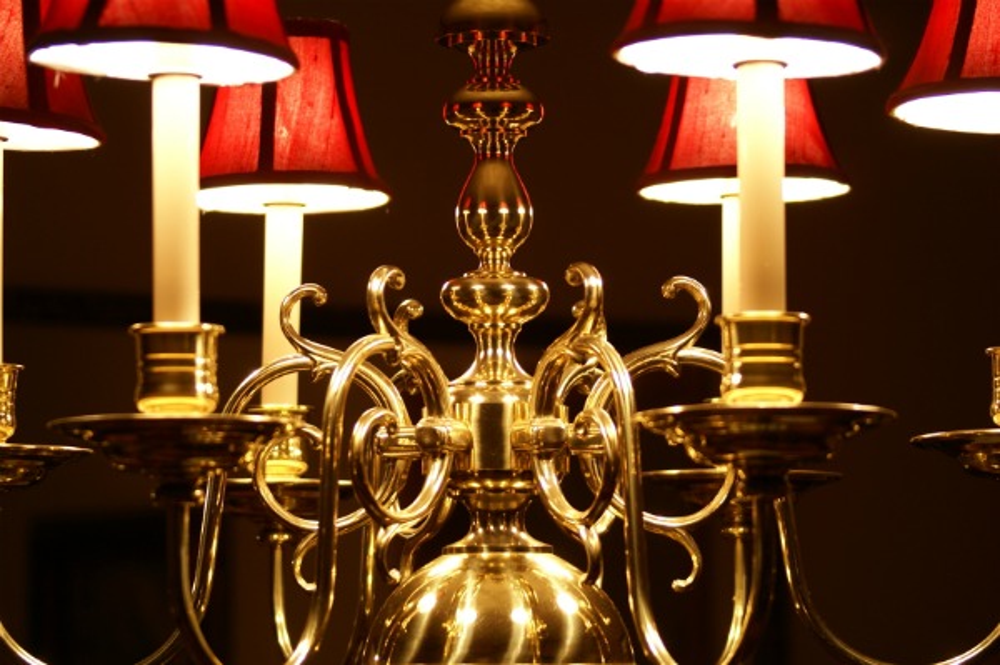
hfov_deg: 18.2
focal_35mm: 112
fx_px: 3122
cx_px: 500
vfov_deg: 12.2
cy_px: 332
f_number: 4.5
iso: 100
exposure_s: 1/8
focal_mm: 75
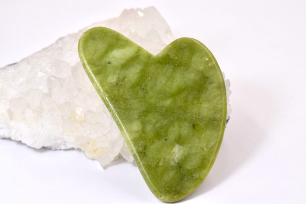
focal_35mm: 135
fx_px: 1148
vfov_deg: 10.2
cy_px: 102
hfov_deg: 15.2
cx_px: 153
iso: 400
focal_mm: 90
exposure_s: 1/125
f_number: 13
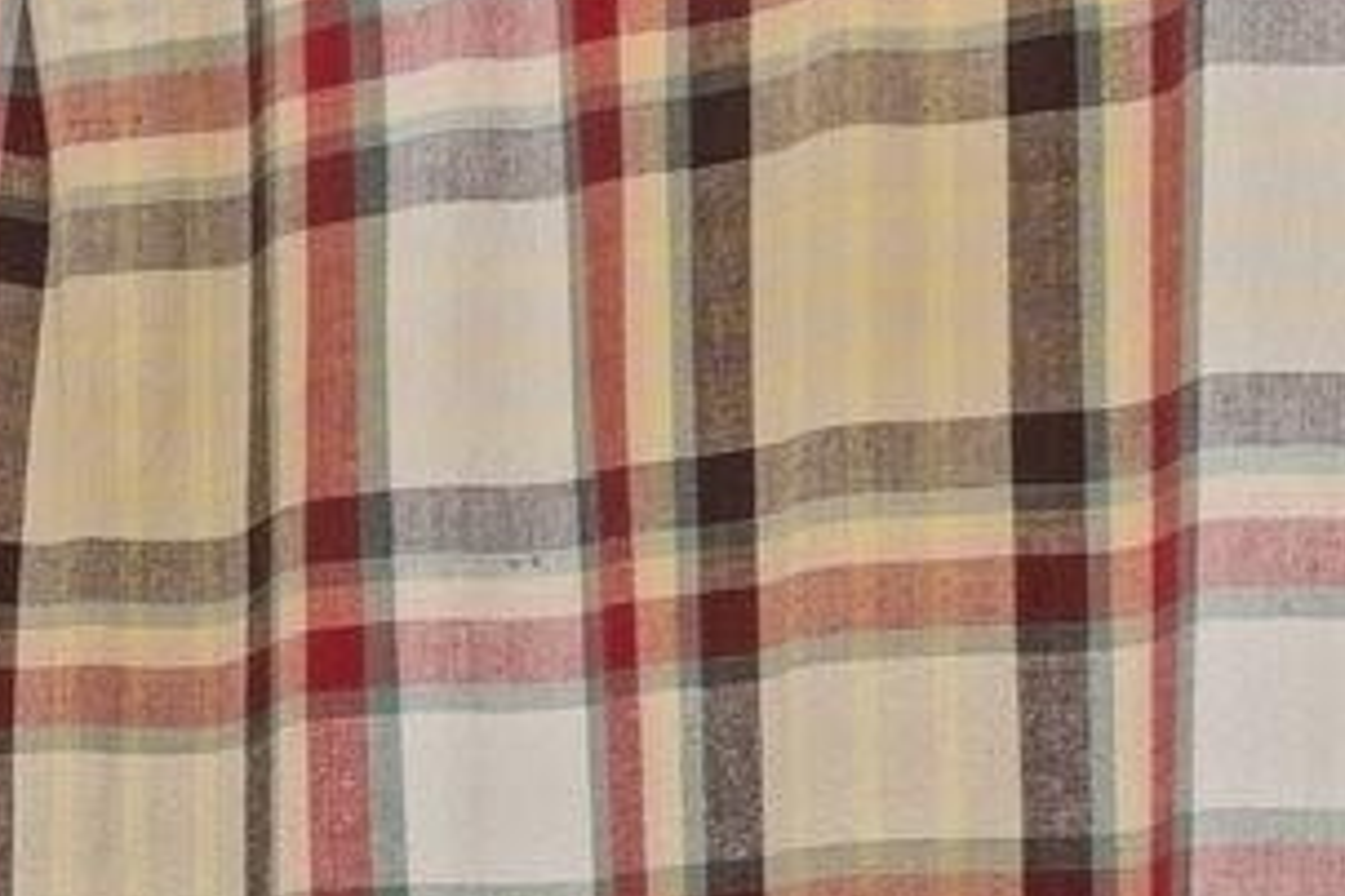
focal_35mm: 142
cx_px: -213
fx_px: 5305
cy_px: 1827
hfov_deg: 14.1
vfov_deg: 9.1
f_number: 10
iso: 100
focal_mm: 14
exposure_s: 5
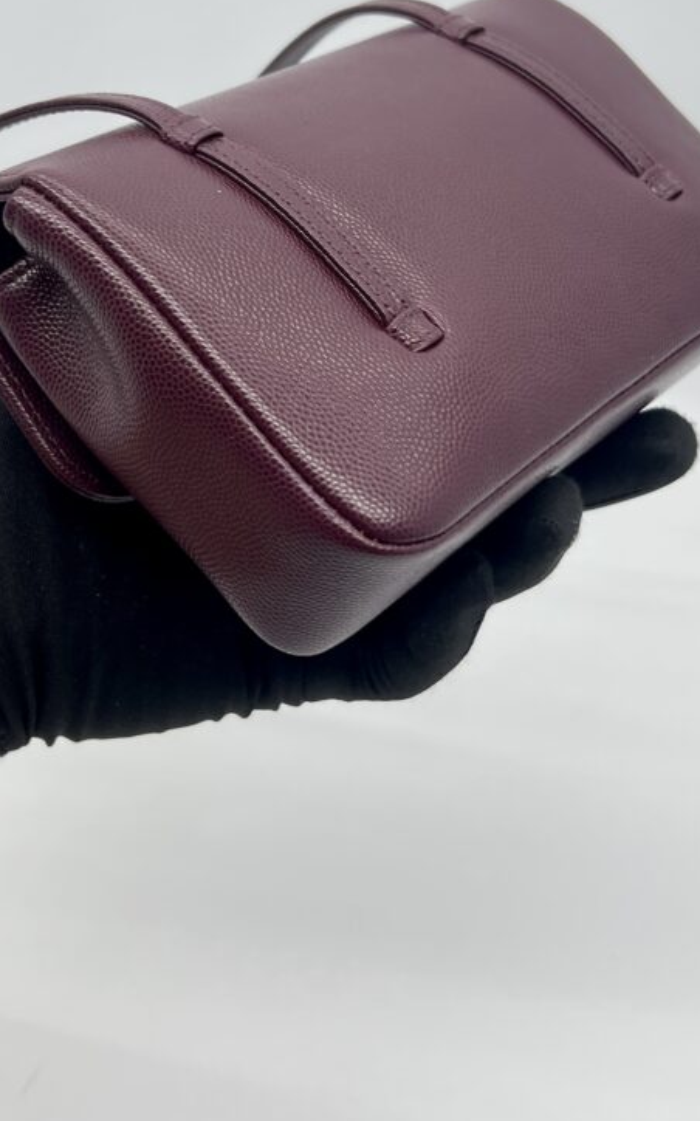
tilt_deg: -32.5
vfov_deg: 49.3
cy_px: 350
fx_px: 1191
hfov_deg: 32.7
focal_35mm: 39
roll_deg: +1.1
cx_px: 384
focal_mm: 5.7
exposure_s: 1/106
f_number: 1.5
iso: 32
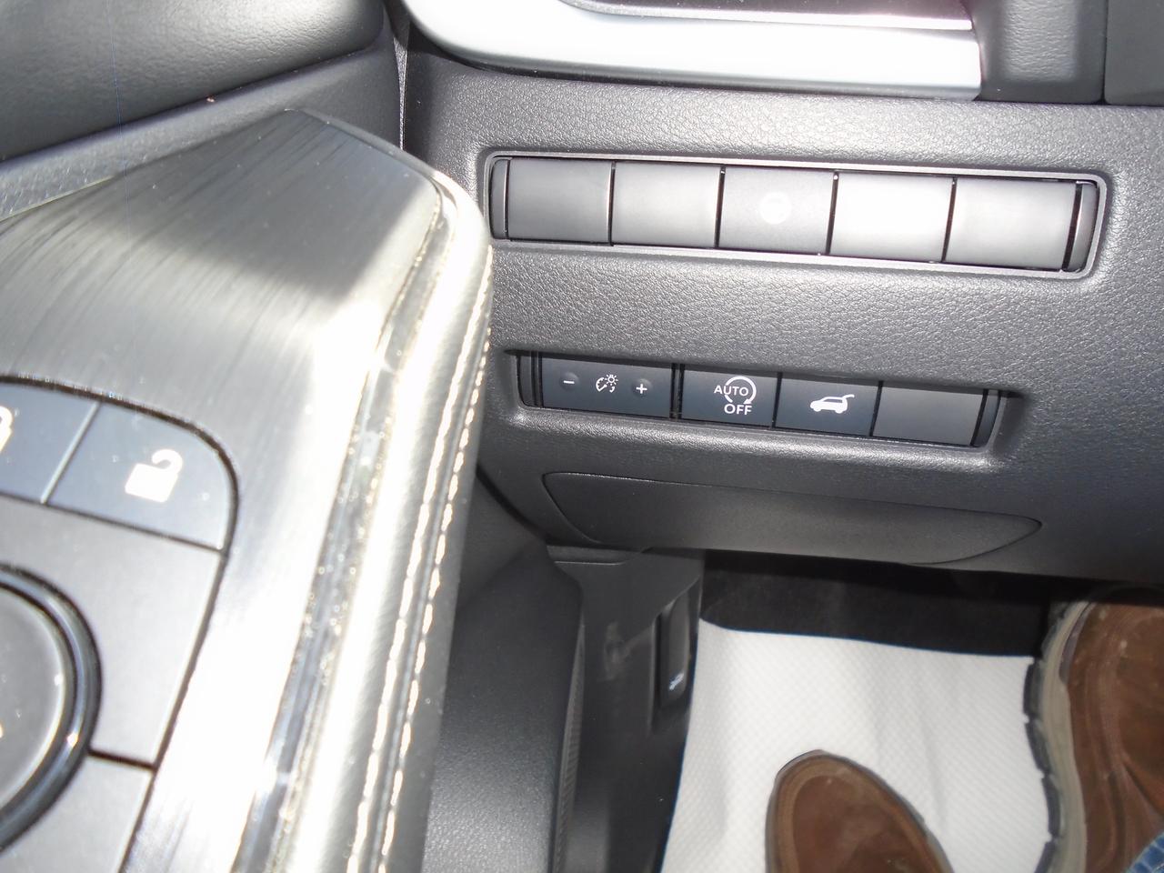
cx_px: 582
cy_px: 436
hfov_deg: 67.3
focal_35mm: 26
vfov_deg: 53.1
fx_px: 874
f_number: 3.2
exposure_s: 1/60
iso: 160
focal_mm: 4.6
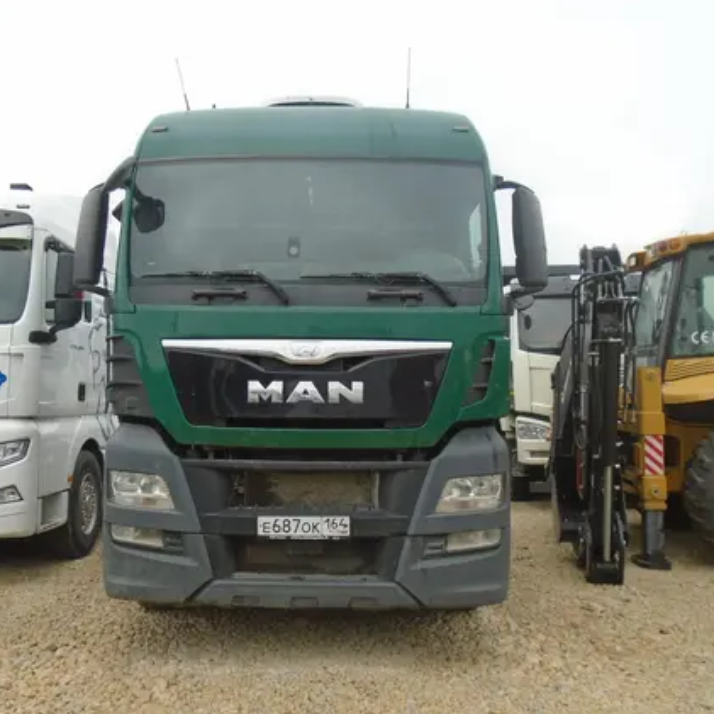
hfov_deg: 52.3
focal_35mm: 31
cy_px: 354
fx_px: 723
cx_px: 305
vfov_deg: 52.5
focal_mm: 4.6
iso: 100
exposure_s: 1/100
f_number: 3.2
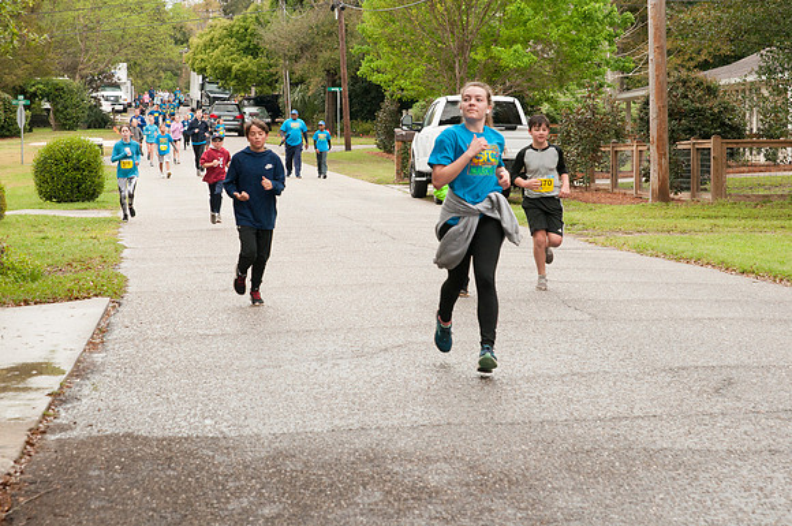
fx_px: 2307
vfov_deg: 13.0
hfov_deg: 19.5
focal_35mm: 105
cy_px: 263
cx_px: 396
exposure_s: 1/320
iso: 800
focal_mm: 70
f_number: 7.1
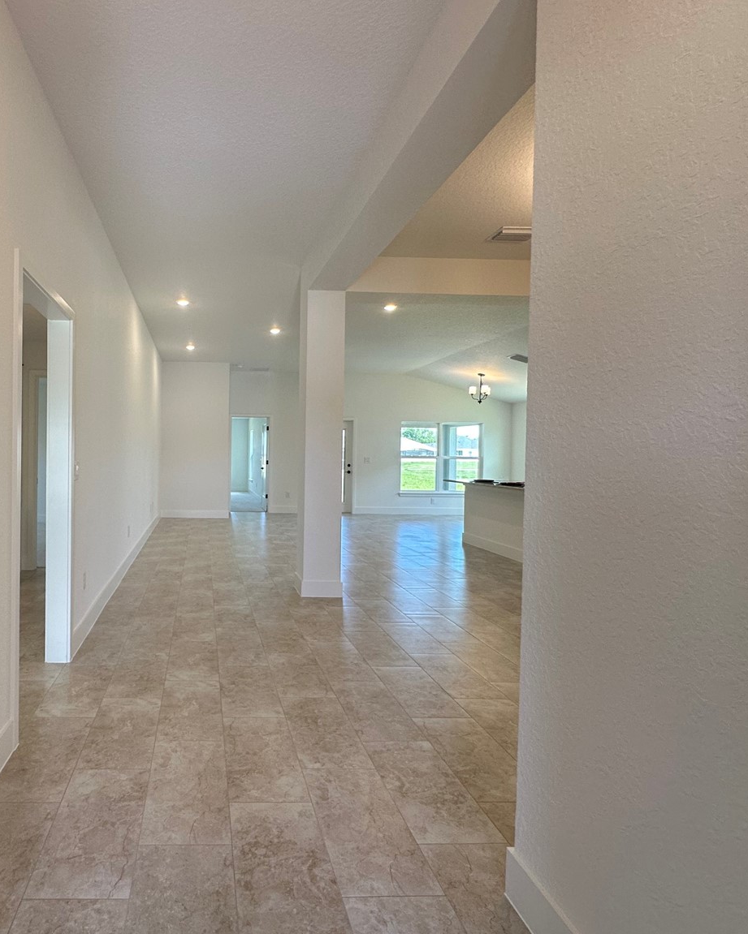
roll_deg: -1.1
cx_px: 212
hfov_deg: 67.5
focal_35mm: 19
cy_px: 460
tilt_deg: -0.4
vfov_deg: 83.3
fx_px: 526
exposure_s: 1/120
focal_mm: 2.22
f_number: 2.2
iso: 80
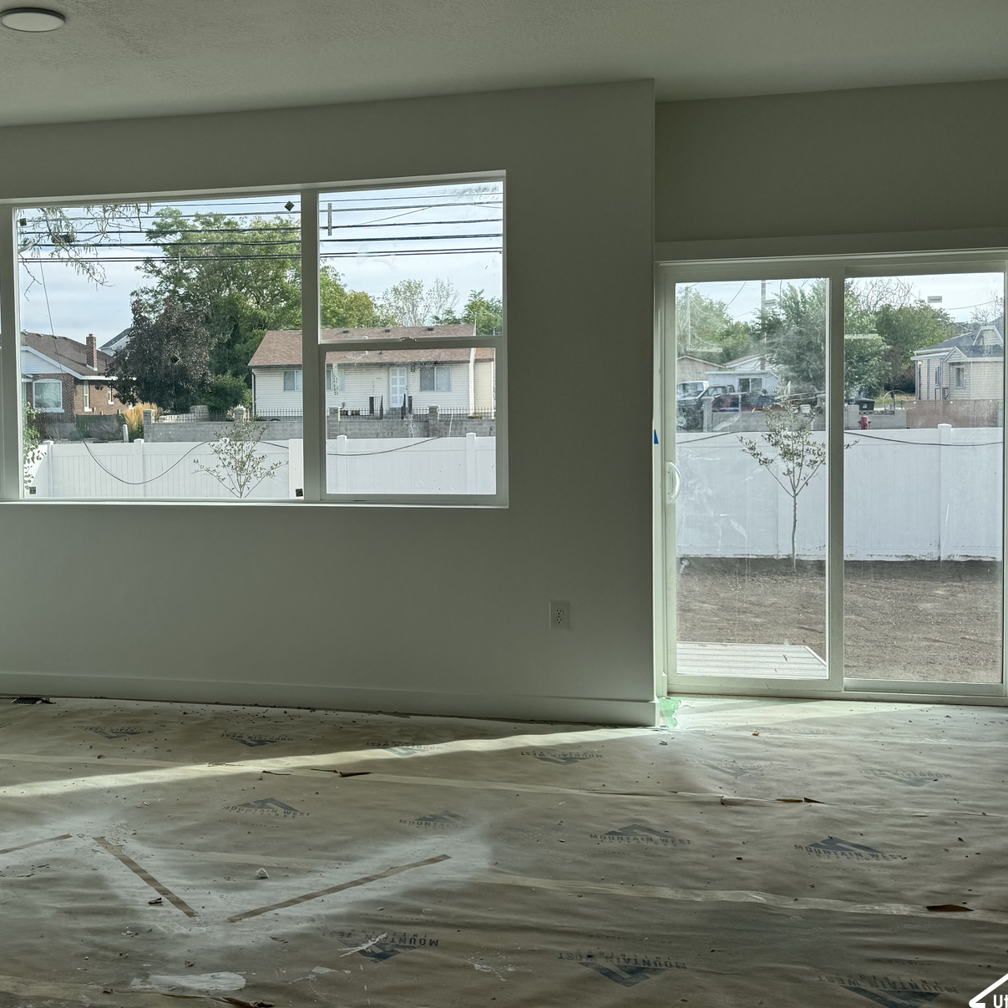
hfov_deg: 44.2
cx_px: 225
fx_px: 1186
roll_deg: +0.5
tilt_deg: -1.4
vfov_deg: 45.9
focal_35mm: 36
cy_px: 431
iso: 80
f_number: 1.78
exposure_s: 1/1339
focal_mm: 6.76
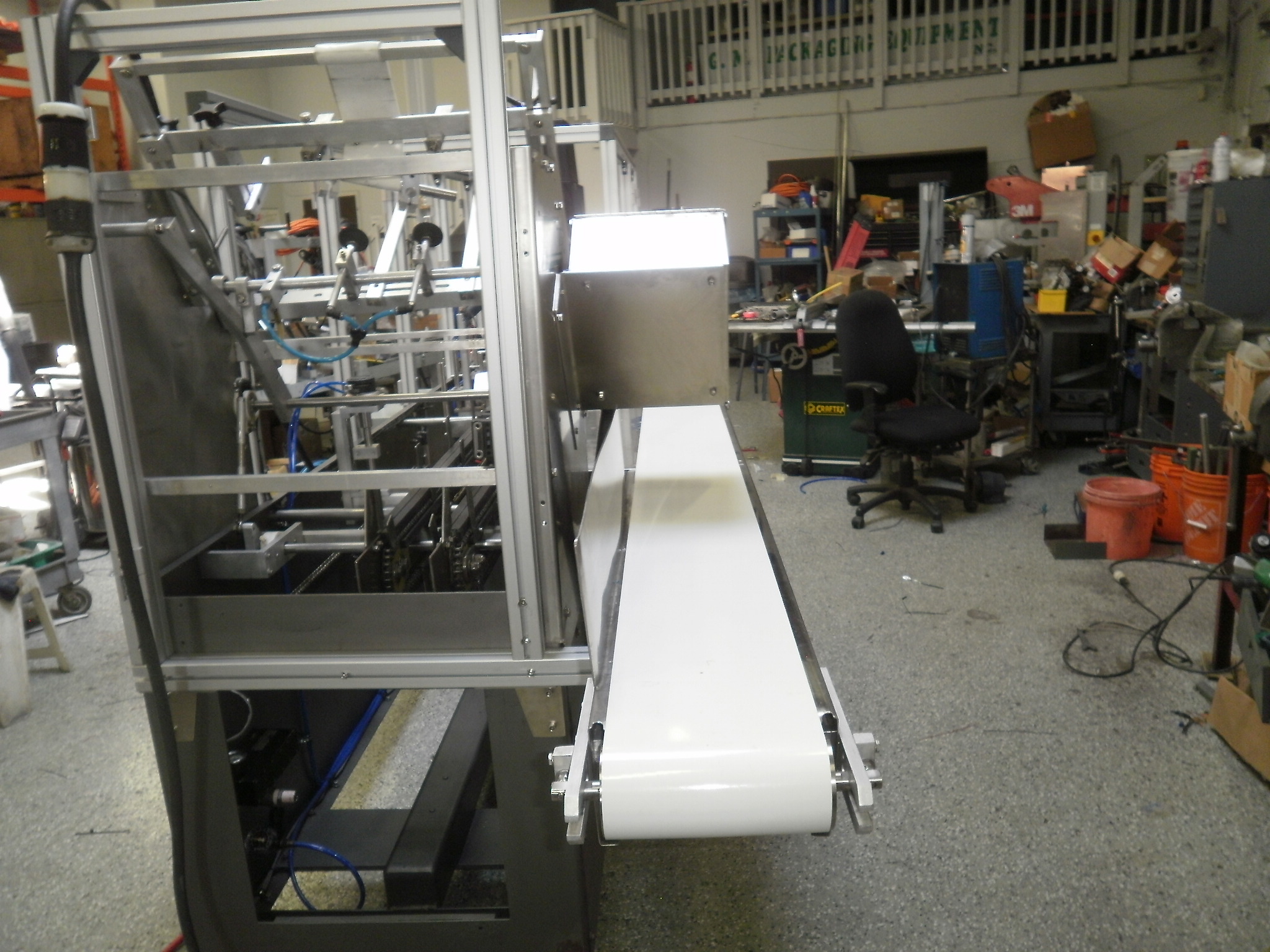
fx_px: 954
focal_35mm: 26
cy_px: 476
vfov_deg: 53.1
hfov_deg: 67.3
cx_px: 635
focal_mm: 4.65
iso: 125
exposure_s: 1/25
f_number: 2.6
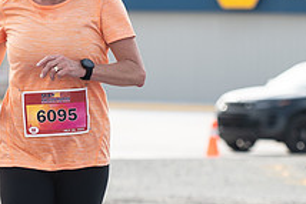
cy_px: 92
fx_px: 3428
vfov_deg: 3.4
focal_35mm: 403
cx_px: 33
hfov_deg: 5.1
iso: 250
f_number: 4.5
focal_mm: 110
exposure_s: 1/1250
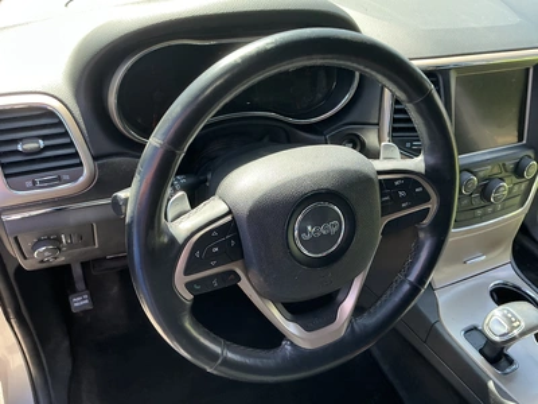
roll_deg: -6.9
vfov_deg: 49.7
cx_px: 269
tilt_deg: -39.4
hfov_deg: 63.4
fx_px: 435
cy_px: 202
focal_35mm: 28
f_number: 1.8
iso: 40
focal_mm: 3
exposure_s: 1/122
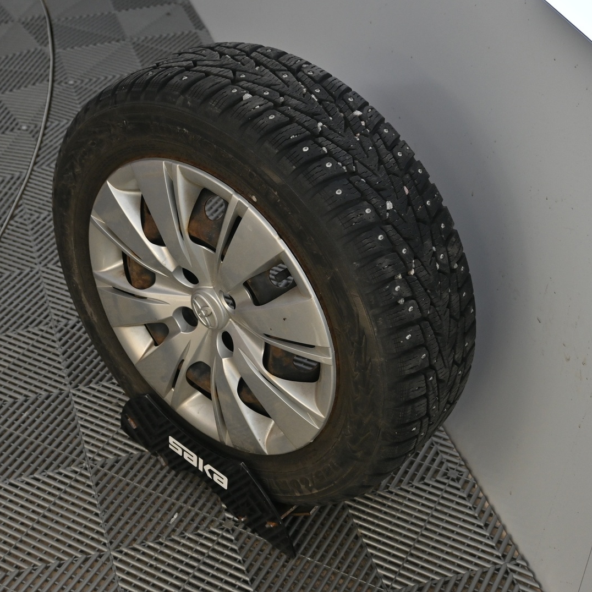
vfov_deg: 30.7
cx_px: 211
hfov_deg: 30.6
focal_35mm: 56
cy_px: 297
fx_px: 1077
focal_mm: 29
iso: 450
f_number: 4.8
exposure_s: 1/50
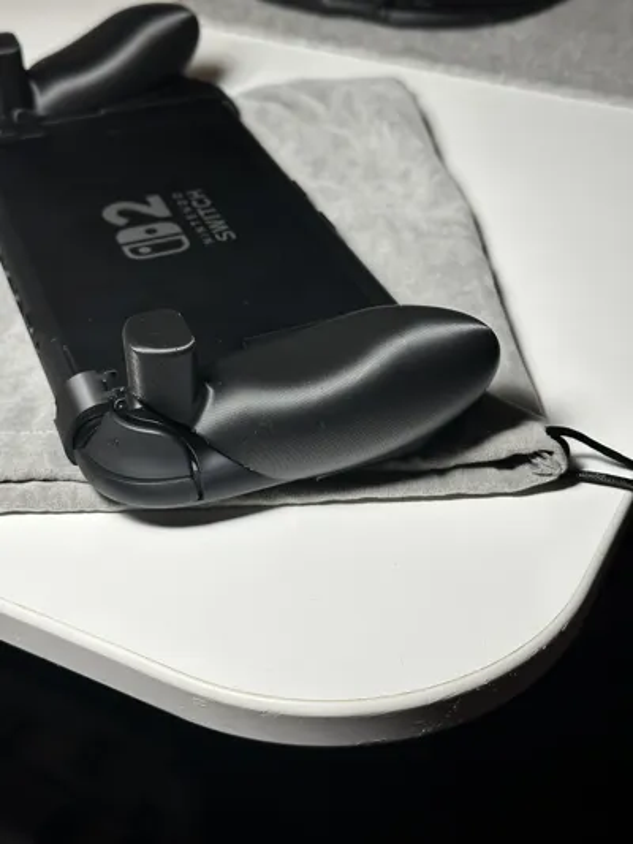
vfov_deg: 39.6
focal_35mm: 48
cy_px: 422
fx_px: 1170
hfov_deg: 30.3
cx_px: 316
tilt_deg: -37.8
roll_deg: -1.3
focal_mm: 6.86
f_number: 1.78
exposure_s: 1/100
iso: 50
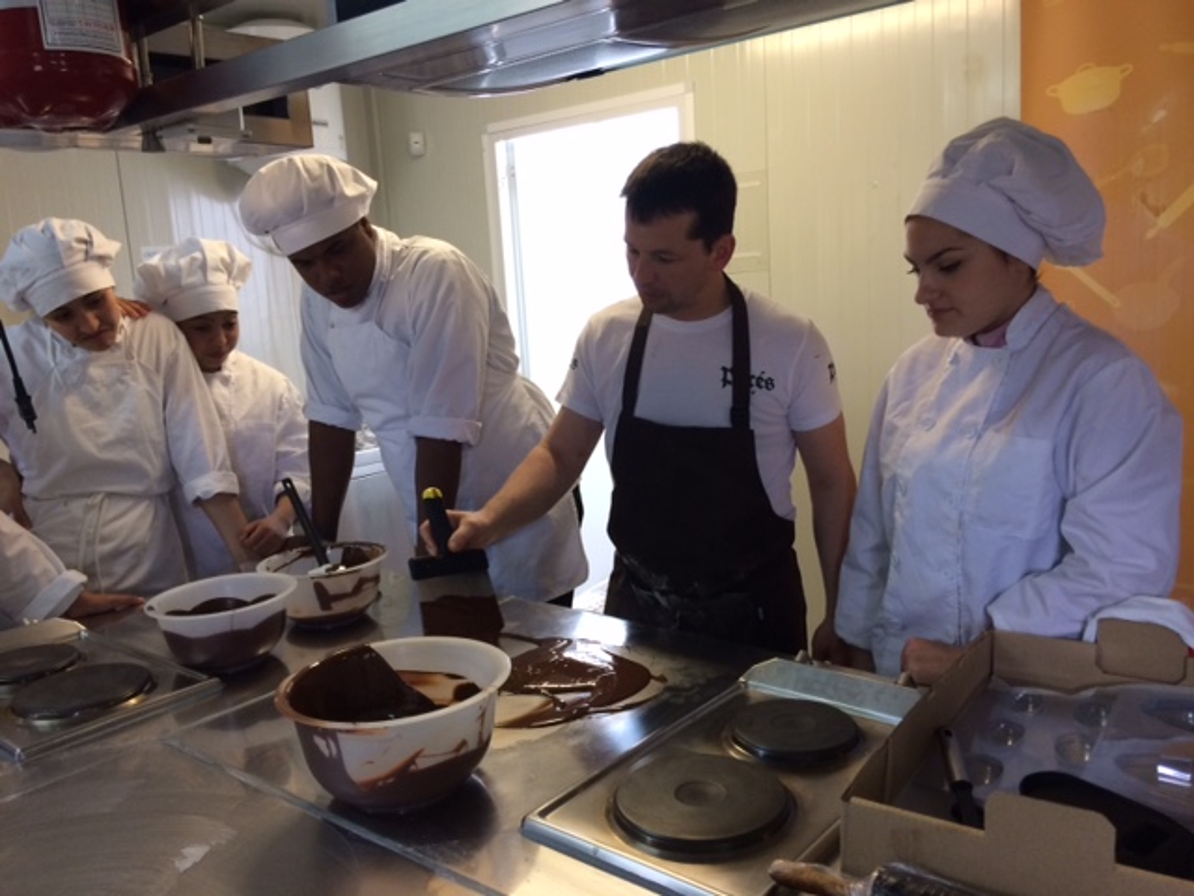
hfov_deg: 61.7
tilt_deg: -8.0
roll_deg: +3.8
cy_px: 448
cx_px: 597
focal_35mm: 29
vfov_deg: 48.2
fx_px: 1000
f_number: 2.2
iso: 64
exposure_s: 1/33
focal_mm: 4.15
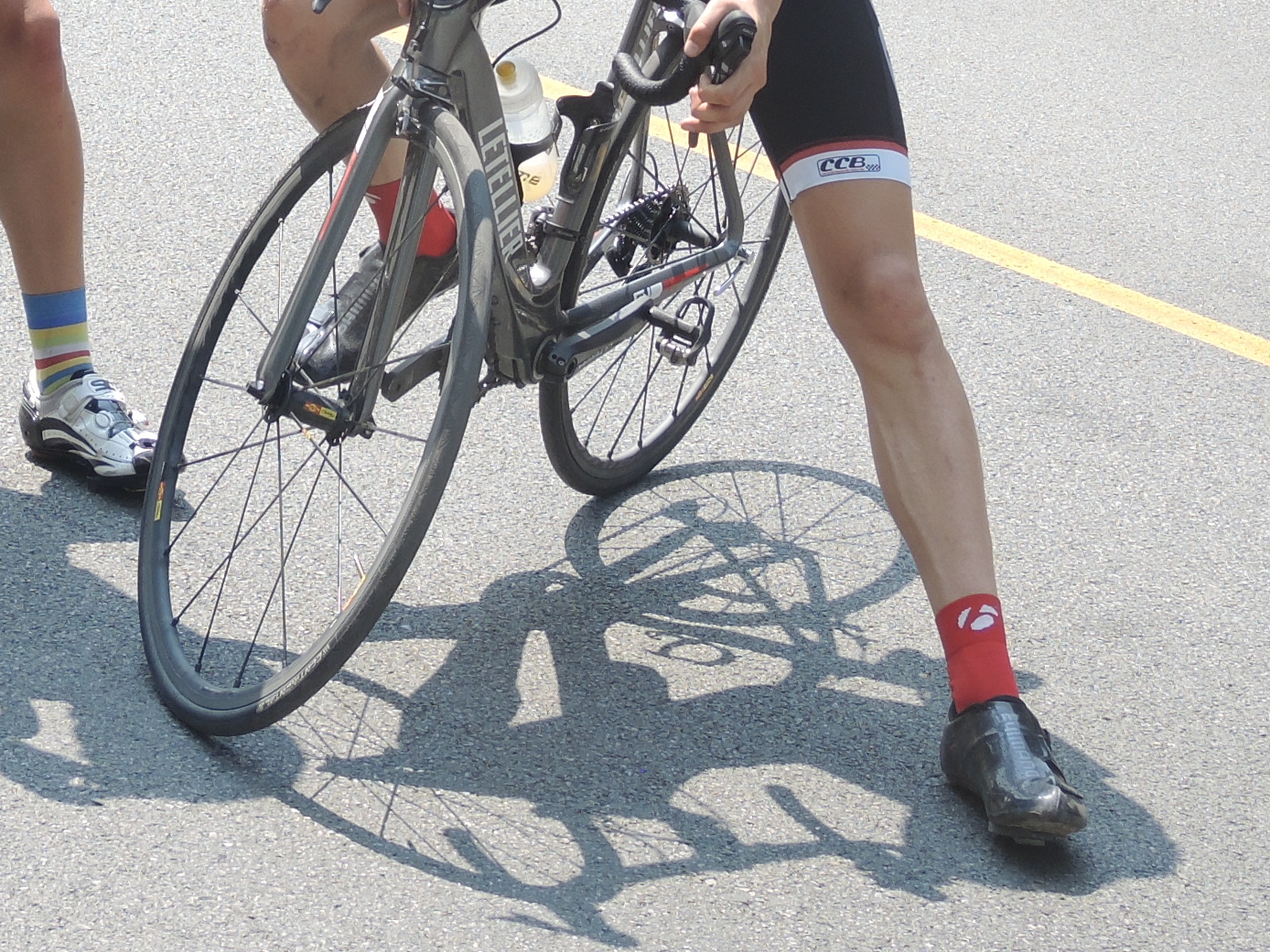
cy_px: -287
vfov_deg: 11.9
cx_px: 407
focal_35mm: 121
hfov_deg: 16.2
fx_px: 4439
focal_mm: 9
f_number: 2.5
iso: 80
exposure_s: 1/500
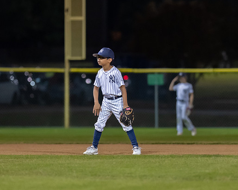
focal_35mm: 347
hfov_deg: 5.6
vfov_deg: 4.5
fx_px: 2444
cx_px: 101
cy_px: 101
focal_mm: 135
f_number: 1.8
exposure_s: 1/1000
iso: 2500
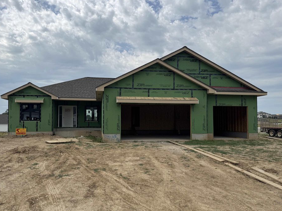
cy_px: 116
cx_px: 130
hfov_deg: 65.2
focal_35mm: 27
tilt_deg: +1.9
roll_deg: +0.2
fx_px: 220
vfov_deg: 51.3
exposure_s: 1/7092
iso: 80
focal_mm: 6.76
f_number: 1.78
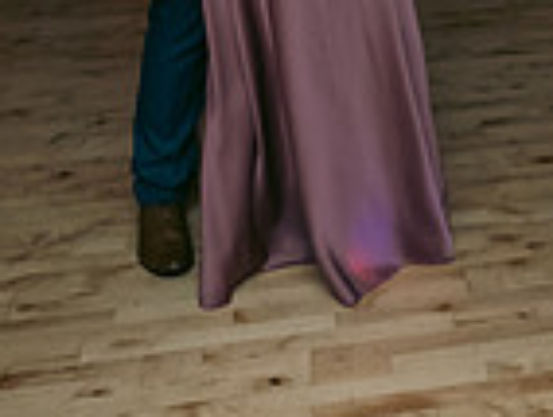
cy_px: -181
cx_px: 806
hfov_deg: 18.6
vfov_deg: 14.8
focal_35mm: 94
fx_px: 1504
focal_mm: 24
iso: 800
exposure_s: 1/160
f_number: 3.5
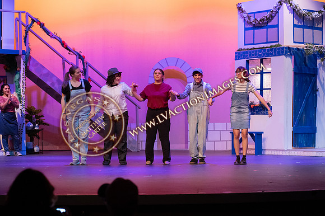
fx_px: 668
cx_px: 172
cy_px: 114
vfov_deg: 18.4
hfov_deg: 27.3
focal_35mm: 74
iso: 5000
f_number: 4
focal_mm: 70
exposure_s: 1/500
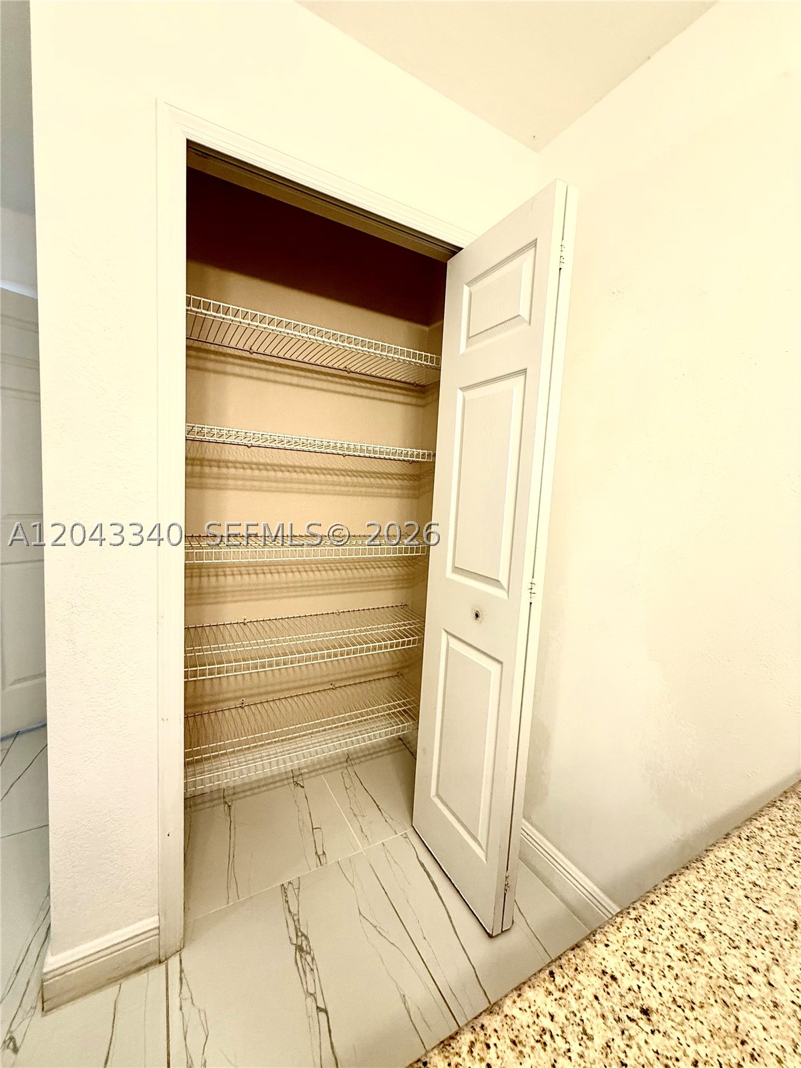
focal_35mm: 14
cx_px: 400
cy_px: 534
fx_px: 432
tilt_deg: -4.9
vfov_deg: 102.1
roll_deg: -3.9
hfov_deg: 85.7
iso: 160
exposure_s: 1/120
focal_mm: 2.22
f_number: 2.2
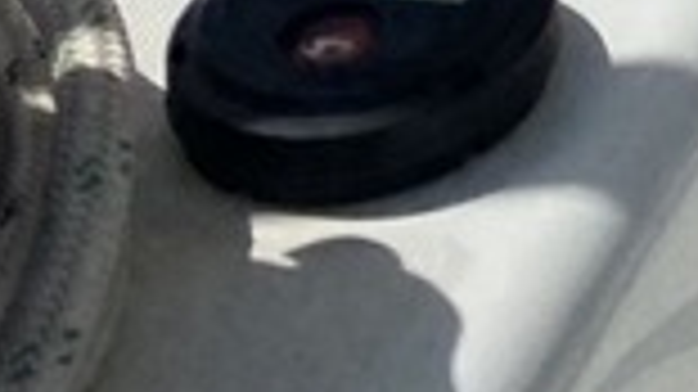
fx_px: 4070
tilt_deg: -12.4
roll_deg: -3.7
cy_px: -1559
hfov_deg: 8.4
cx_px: 2017
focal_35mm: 220
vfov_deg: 4.7
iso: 32
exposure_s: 1/7692
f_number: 1.8
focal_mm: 4.25
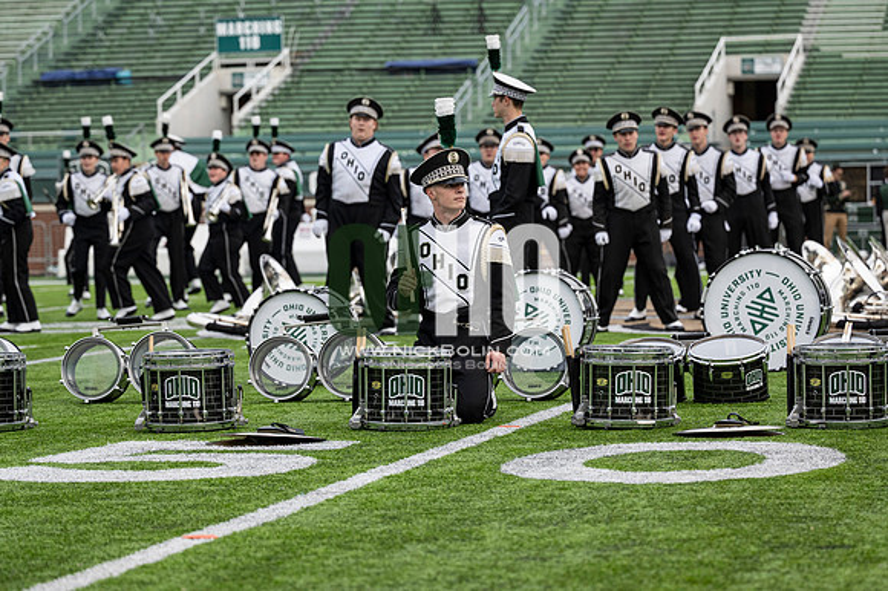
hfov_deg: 16.7
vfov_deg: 11.1
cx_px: 444
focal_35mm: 123
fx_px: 3032
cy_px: 296
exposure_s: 1/500
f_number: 2.8
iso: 250
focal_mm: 82
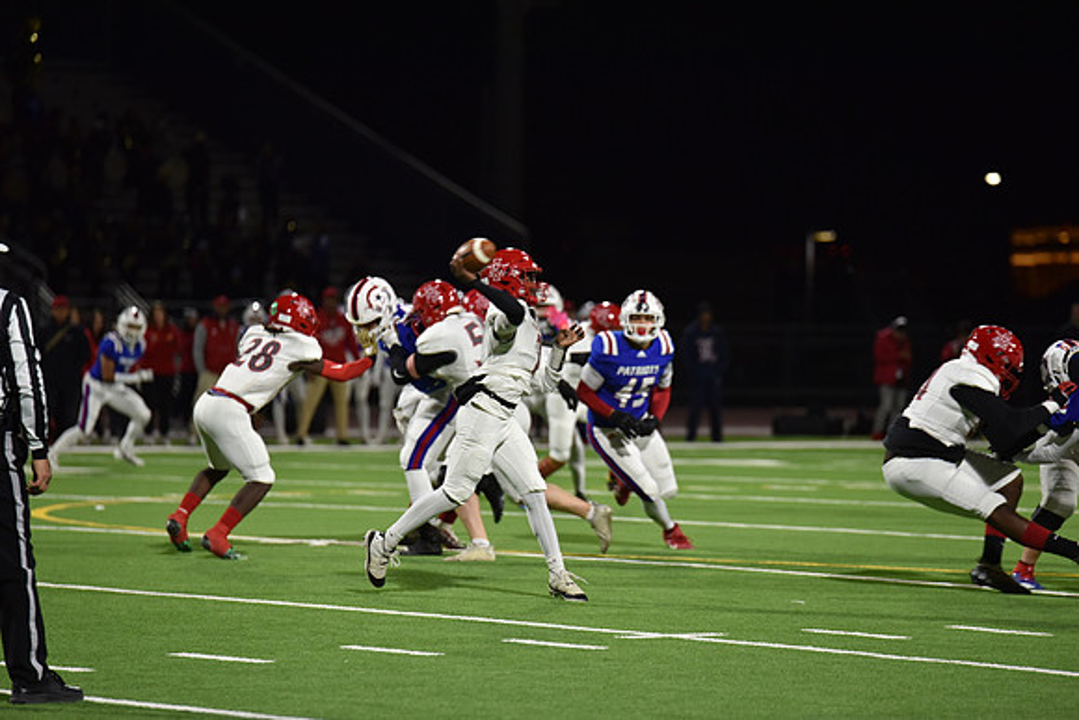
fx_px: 5996
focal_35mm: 200
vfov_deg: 6.9
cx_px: 540
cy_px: 360
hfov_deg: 10.3
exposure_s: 1/500
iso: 1800
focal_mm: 200
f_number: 2.8
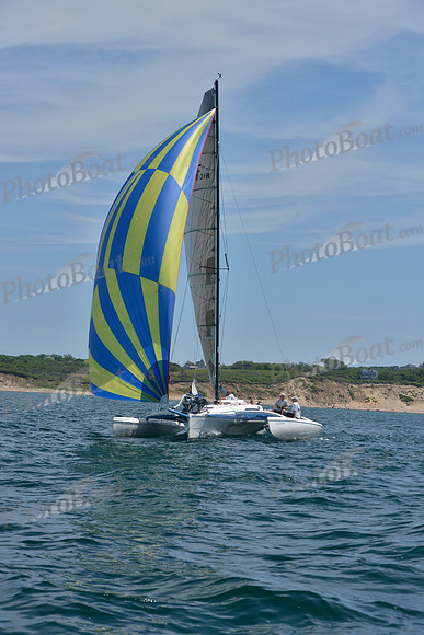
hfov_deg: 15.2
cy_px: 318
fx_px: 1589
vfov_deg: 22.6
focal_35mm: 90
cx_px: 212
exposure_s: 1/800
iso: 400
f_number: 8
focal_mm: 90
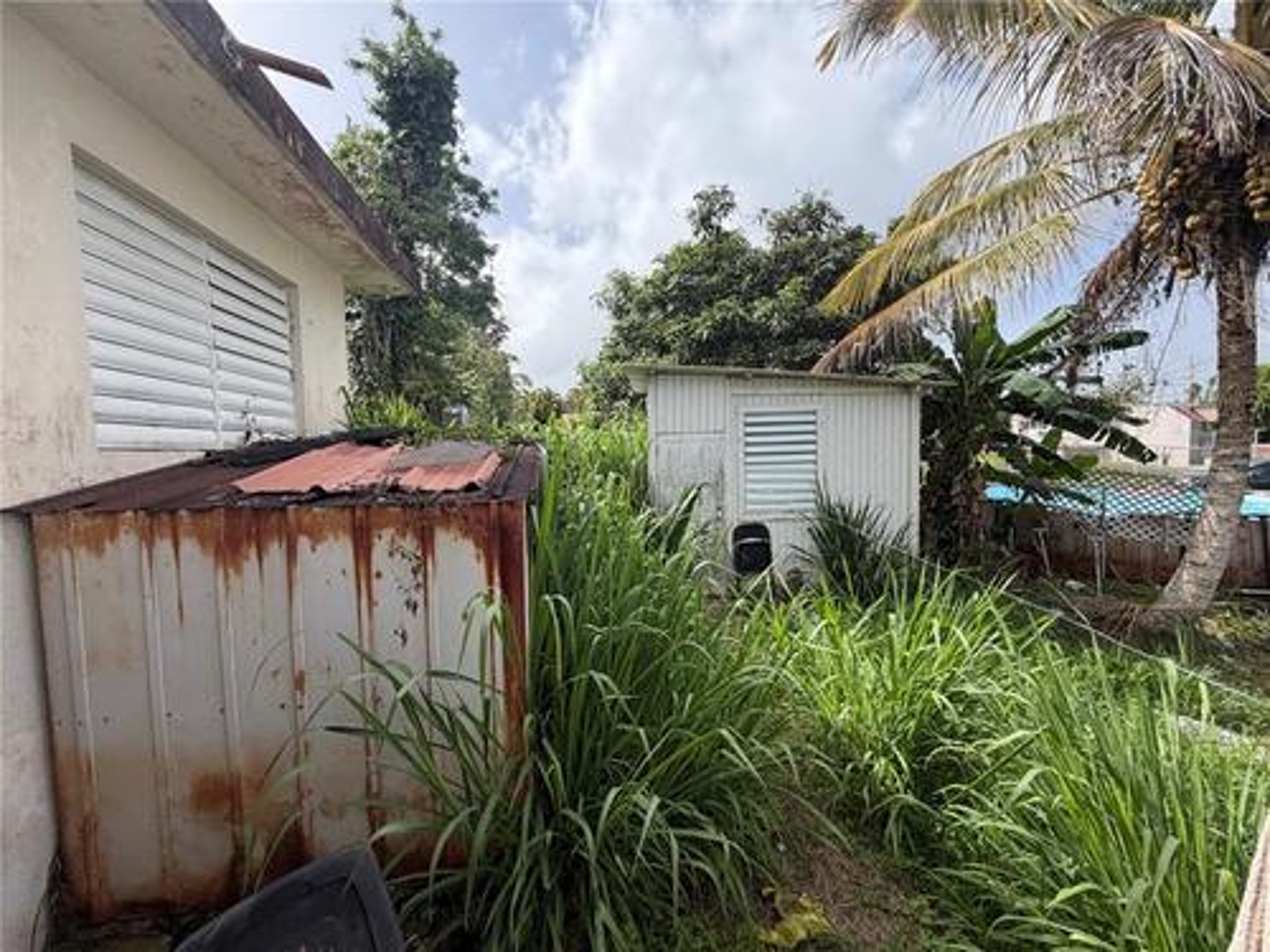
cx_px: 635
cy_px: 476
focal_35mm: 14
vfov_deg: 85.7
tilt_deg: -0.2
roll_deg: +2.8
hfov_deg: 102.1
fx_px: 514
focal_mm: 2.22
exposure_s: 1/770
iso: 40
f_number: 2.2
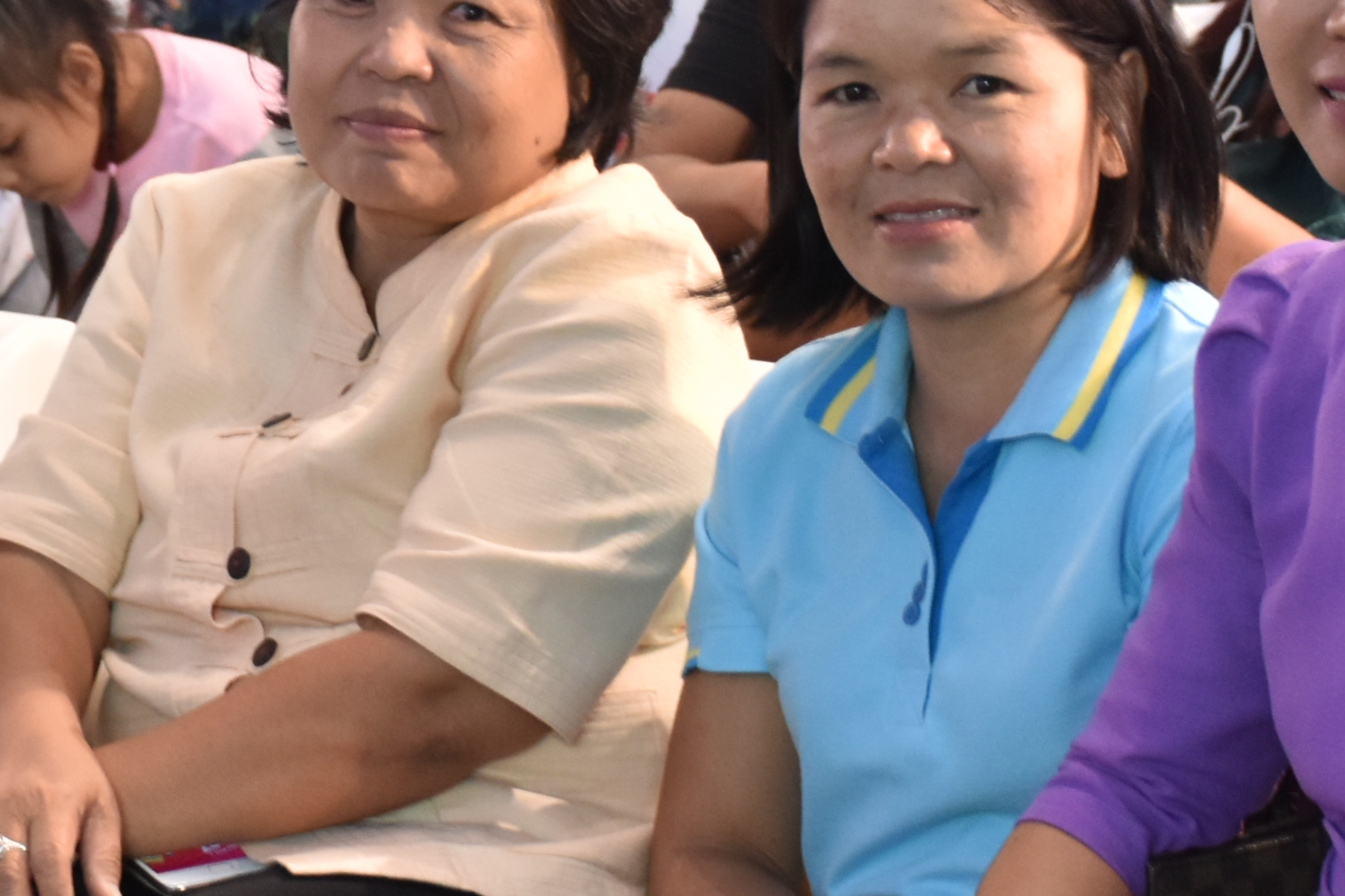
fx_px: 5939
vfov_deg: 8.6
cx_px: 66
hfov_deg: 12.8
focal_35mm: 159
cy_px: 80
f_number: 4.5
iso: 800
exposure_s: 1/80
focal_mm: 34
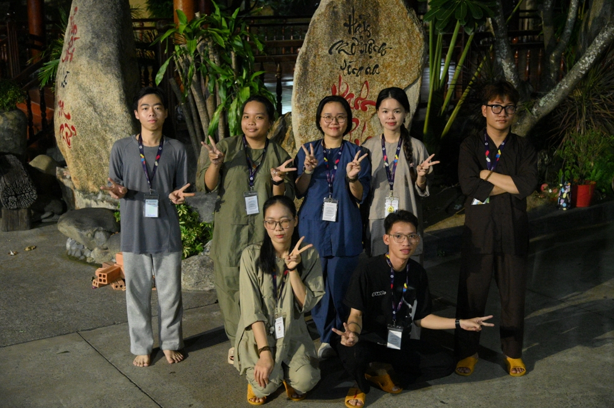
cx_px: 307
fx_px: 852
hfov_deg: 39.6
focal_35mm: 50
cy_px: 204
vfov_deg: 27.0
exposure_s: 1/80
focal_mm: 50
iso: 16000
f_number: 4
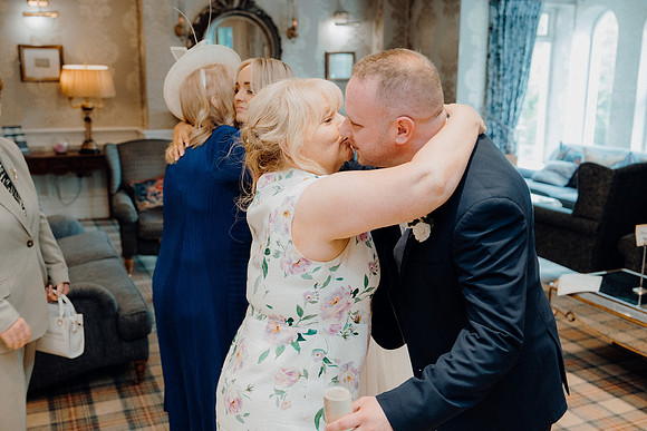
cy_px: 216
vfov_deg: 35.1
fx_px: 683
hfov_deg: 50.7
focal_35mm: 38
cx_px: 324
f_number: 3.5
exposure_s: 1/160
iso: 2000
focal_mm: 38
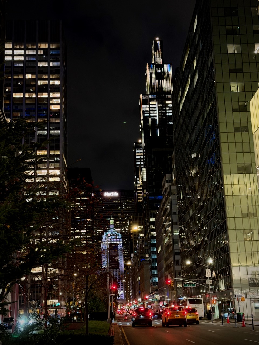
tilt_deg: +15.3
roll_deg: -0.3
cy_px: 172
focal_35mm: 48
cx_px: 130
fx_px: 479
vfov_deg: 39.7
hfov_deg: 30.3
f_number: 1.78
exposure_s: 1/30
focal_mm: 6.76
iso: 500
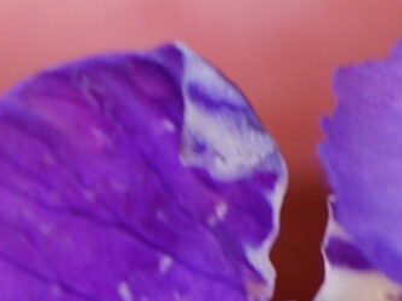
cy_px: -396
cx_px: 844
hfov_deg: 3.2
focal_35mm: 613
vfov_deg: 2.4
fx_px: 7113
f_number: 5.6
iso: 400
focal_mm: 55
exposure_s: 1/60
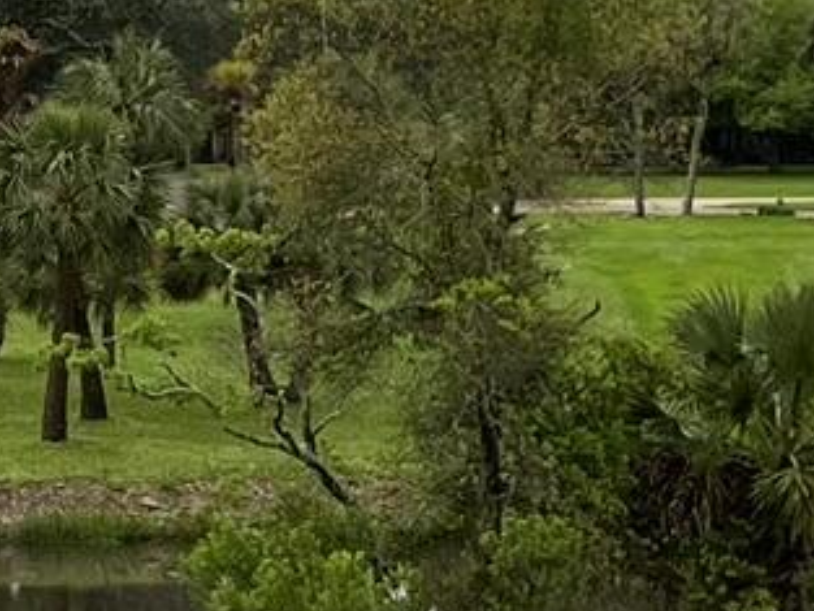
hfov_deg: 10.4
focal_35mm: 170
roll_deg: +1.2
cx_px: -975
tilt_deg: +0.1
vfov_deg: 8.7
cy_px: 185
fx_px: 3999
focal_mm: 5.1
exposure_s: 1/376
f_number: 1.6
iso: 50
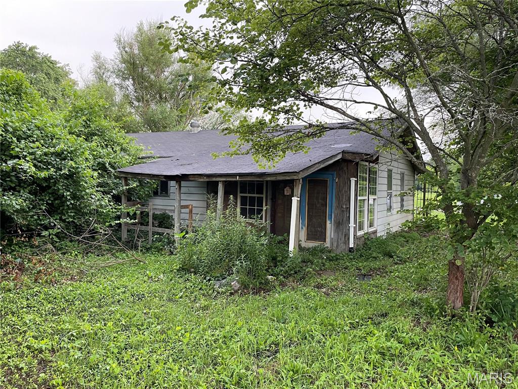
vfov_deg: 53.1
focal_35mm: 26
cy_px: 194
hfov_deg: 67.3
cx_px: 259
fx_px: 389
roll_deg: -1.5
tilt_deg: -0.5
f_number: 1.6
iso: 125
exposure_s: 1/79
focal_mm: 4.2
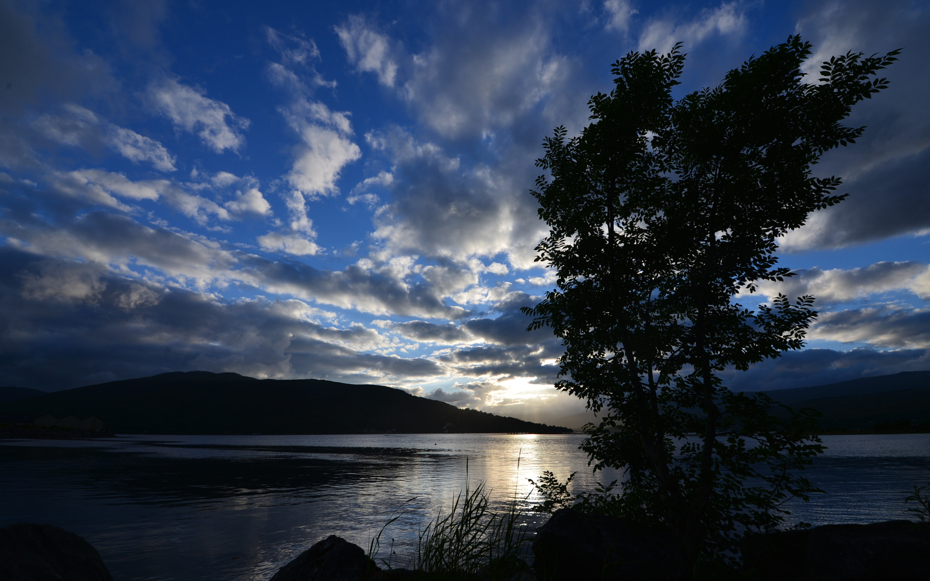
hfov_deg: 101.4
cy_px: 299
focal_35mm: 15
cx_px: 481
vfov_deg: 74.8
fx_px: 380
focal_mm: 14
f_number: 10
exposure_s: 1/400
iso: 100
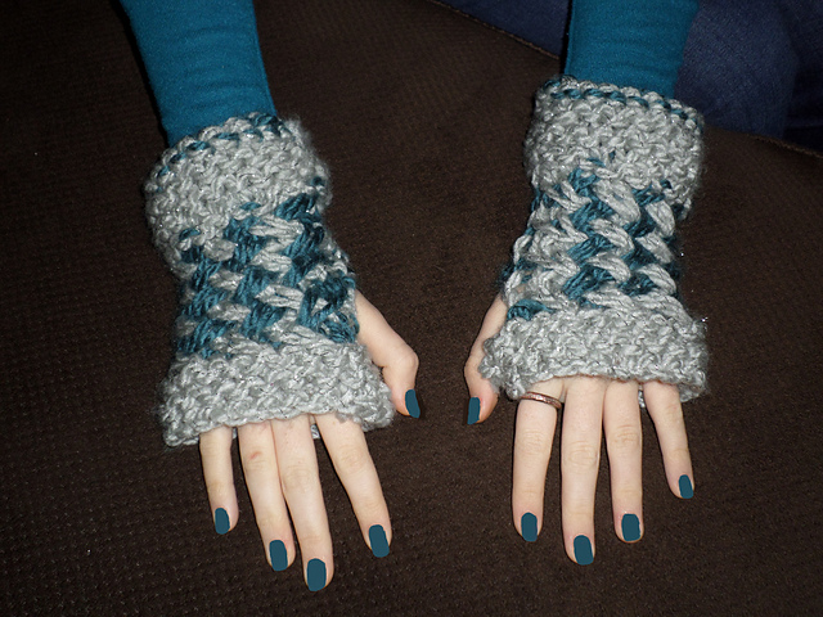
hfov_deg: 51.4
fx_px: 856
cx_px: 412
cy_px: 308
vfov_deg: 39.7
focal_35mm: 36
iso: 100
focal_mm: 6.5
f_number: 3
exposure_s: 1/45
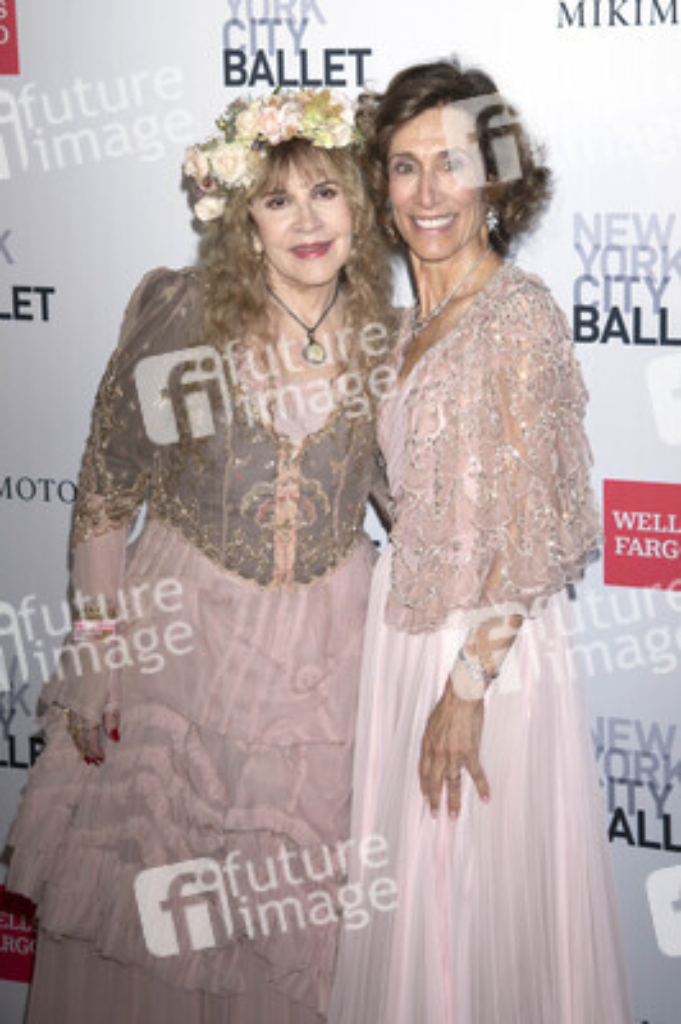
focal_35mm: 66
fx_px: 1876
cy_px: 512
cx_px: 340
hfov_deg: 20.6
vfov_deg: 30.5
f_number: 7.1
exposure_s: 1/160
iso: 640
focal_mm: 66
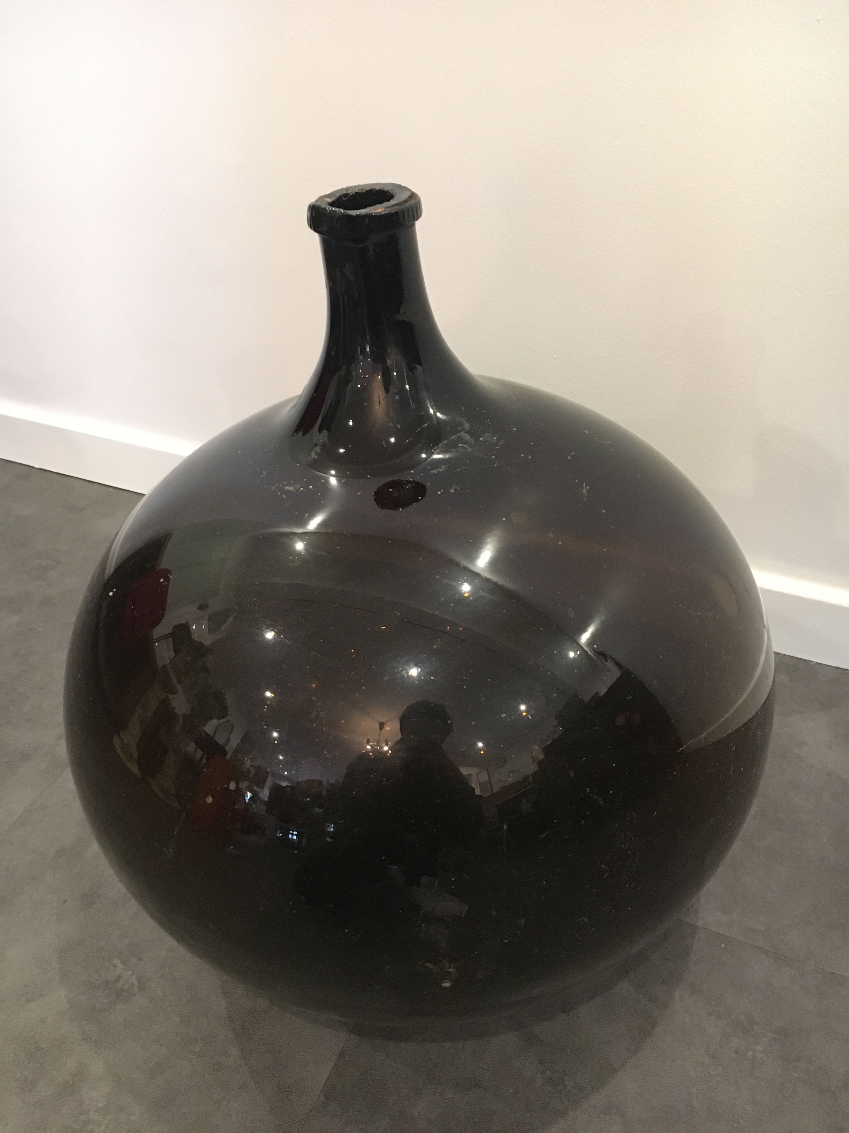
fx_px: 948
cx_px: 424
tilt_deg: -35.9
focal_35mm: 29
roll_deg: +2.5
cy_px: 566
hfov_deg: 48.2
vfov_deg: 61.7
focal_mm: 4.15
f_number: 2.2
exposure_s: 1/17
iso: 250
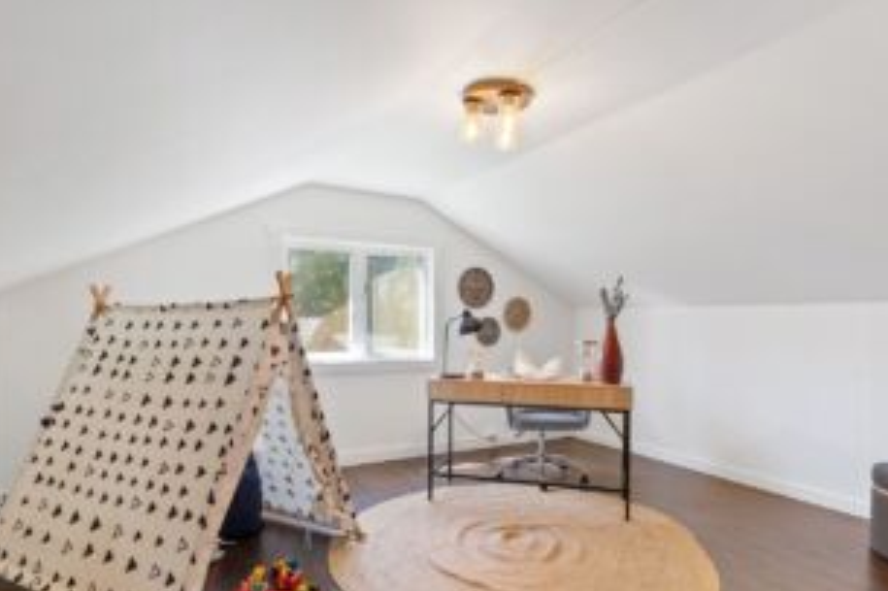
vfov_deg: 59.2
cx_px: 454
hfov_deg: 81.2
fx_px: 518
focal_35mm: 21
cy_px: 333
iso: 125
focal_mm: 16
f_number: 8
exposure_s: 1/6
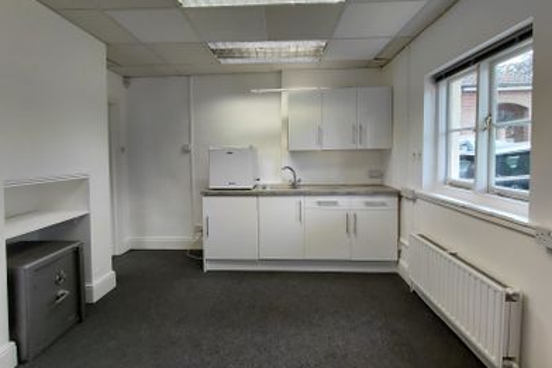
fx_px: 261
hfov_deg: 93.3
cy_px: 162
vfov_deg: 70.1
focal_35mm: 17
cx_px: 277
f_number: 2.2
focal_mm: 1.64
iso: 50
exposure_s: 1/50
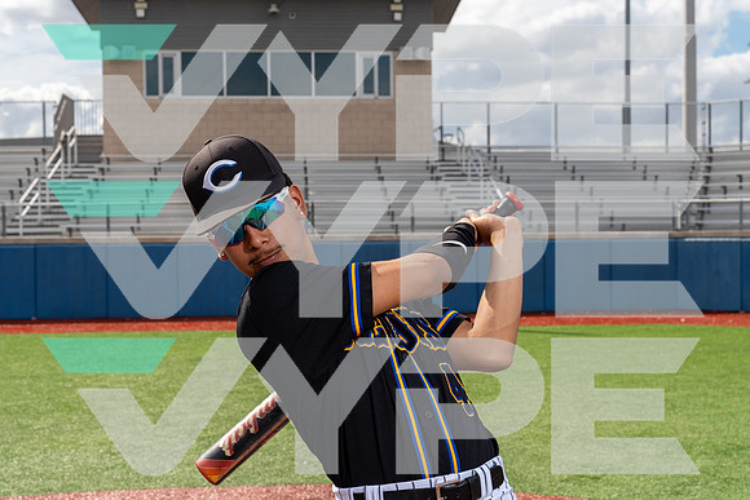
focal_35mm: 54
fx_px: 1125
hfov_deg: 36.9
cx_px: 375
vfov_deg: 25.1
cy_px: 250
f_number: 8
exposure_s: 1/250
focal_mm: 54
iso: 100
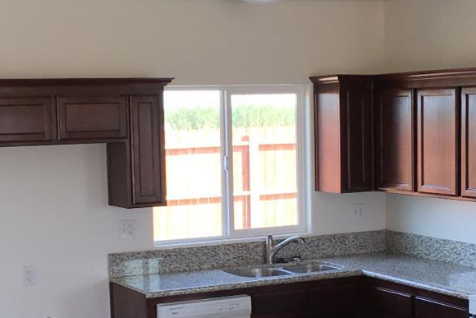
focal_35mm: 78
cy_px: 221
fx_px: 1032
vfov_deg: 17.4
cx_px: 238
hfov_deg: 26.0
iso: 25
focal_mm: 4.15
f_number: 2.2
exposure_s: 1/120
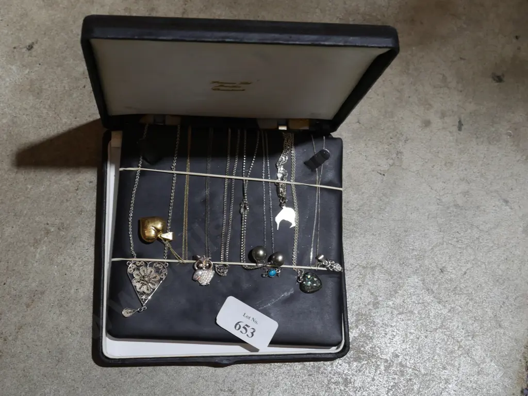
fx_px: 763
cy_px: 198
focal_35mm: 50
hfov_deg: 38.2
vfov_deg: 29.1
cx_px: 264
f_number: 6.3
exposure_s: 1/60
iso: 640
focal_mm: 25
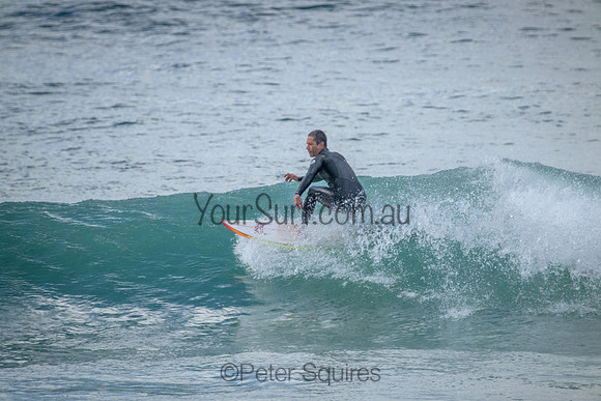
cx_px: 300
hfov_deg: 2.6
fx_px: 13358
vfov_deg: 1.7
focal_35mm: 800
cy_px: 200
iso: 4500
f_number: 11
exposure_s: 1/1000
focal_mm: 800
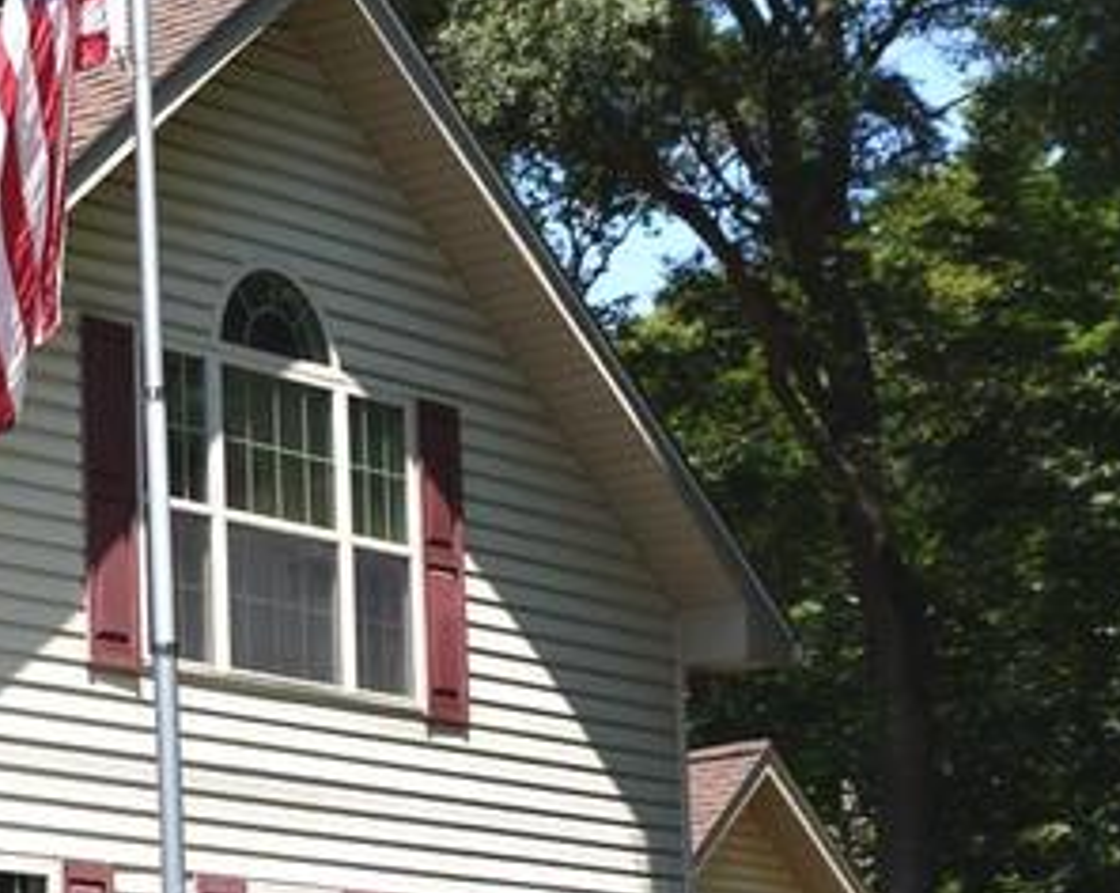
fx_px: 4237
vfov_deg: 12.0
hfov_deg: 13.9
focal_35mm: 128
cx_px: -651
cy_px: 624
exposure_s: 1/500
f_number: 3.5
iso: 64
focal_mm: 28
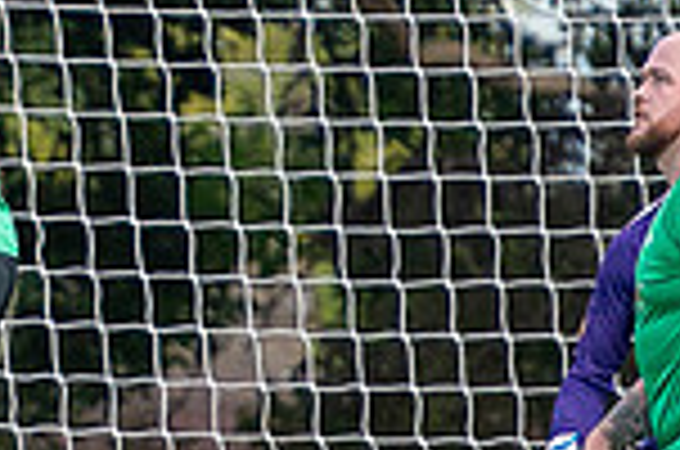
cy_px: 133
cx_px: -327
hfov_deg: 0.9
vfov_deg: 0.6
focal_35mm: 2207
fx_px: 41600
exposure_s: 1/2000
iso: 320
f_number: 2.8
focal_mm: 200
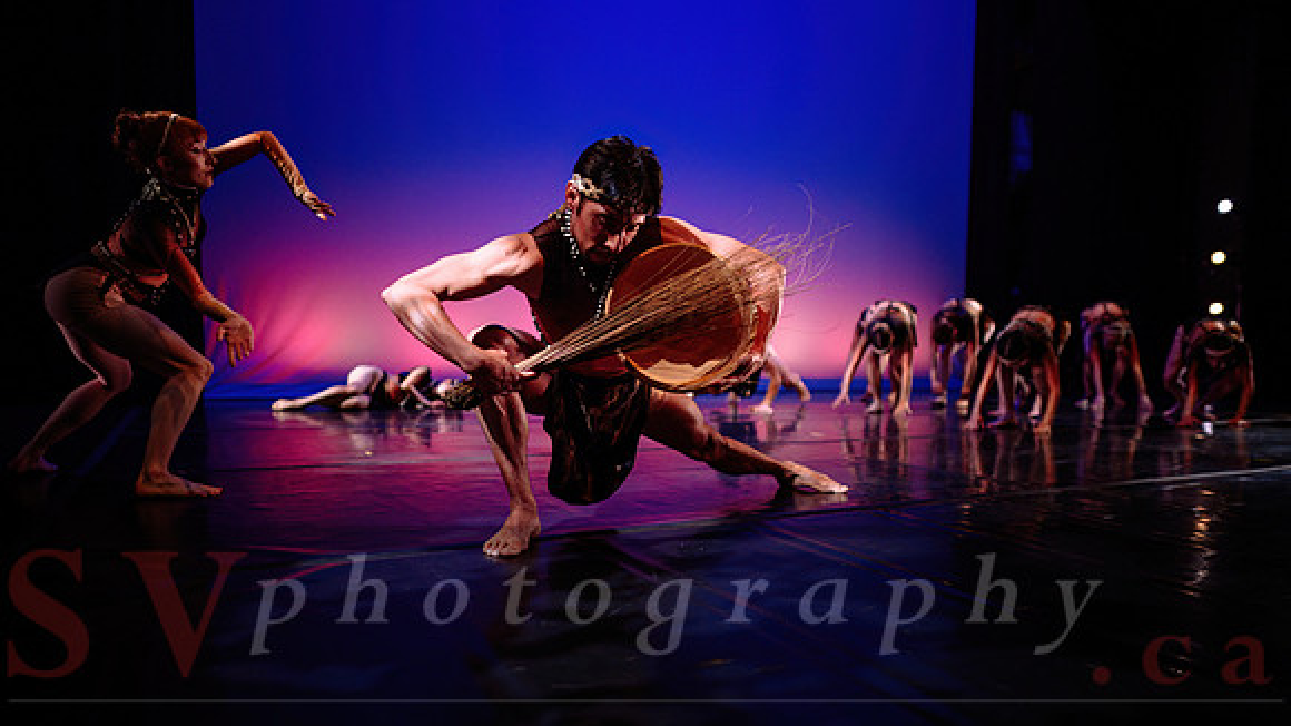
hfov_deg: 73.8
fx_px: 860
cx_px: 646
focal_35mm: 25
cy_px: 430
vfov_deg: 45.5
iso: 1000
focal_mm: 24
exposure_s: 1/500
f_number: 1.4
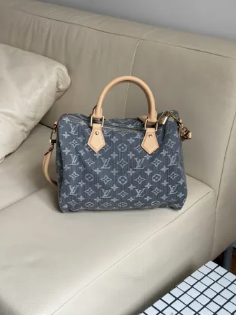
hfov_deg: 28.6
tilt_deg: -28.9
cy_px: 152
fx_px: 464
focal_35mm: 51
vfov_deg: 37.5
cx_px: 119
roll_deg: +0.9
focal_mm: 6.76
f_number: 1.78
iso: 125
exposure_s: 1/60
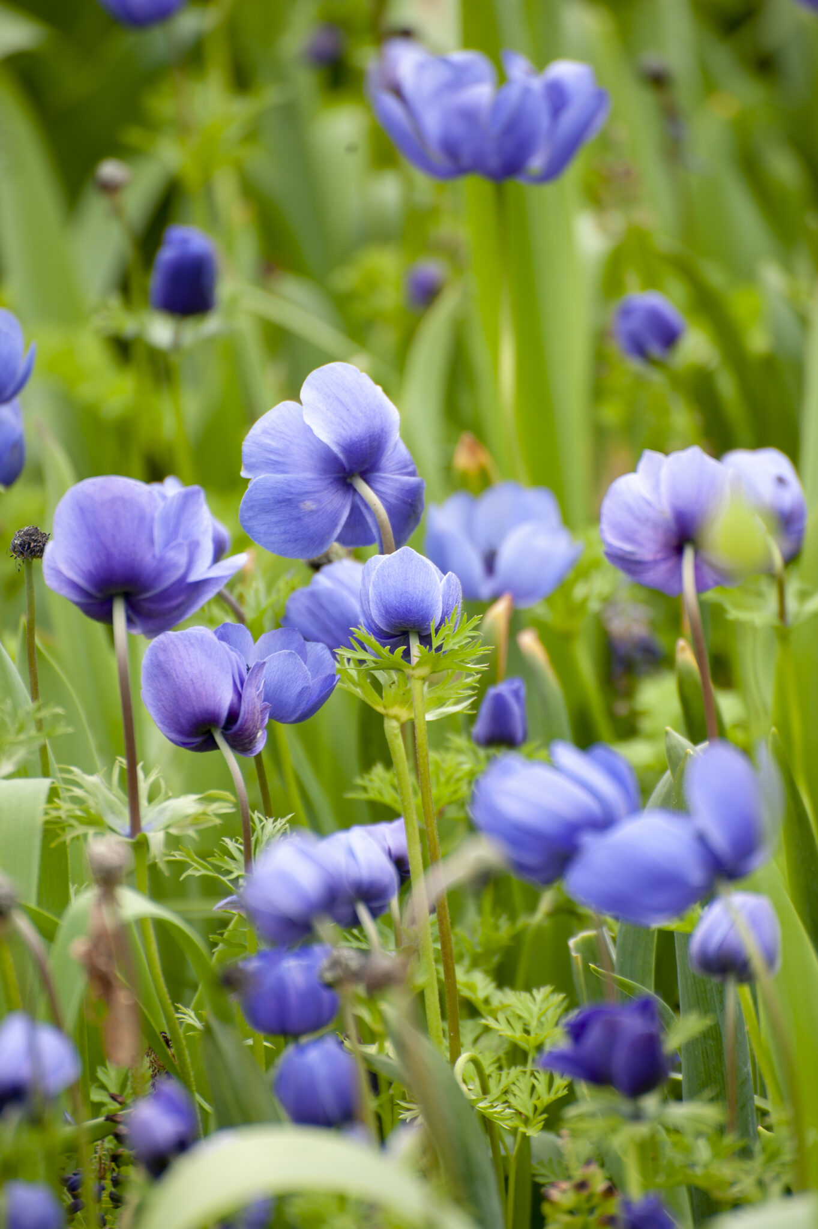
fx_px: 10236
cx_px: 409
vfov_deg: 6.9
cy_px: 614
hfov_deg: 4.6
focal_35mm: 300
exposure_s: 1/100
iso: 200
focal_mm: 300
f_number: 5.6
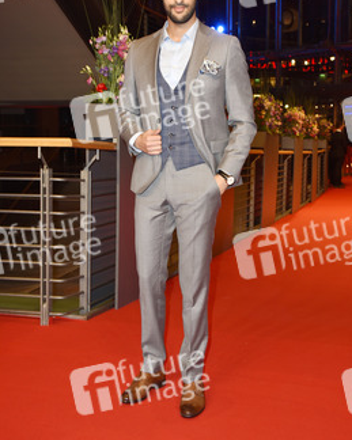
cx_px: 179
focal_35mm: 51
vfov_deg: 36.6
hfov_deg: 29.7
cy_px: 179
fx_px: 664
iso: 640
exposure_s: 1/125
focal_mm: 44
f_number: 5.6
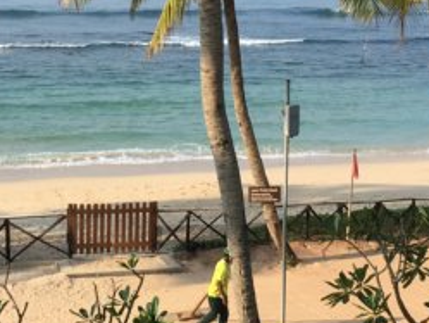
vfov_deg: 15.8
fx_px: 1153
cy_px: 90
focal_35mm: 93
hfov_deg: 21.1
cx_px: 179
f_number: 2.2
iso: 25
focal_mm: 4.15
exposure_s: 1/894
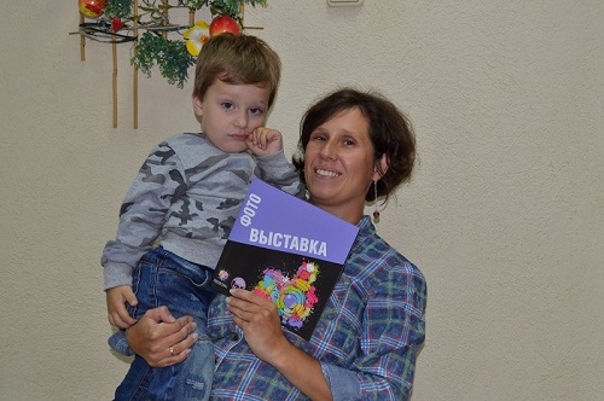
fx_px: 704
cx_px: 302
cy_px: 200
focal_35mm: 42
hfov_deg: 46.5
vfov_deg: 31.8
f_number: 4
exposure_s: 1/60
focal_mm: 28
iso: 400
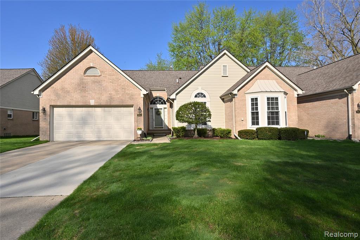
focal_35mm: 16
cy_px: 120
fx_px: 160
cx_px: 180
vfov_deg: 73.7
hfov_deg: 96.8
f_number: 20
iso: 320
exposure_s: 1/200
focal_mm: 16
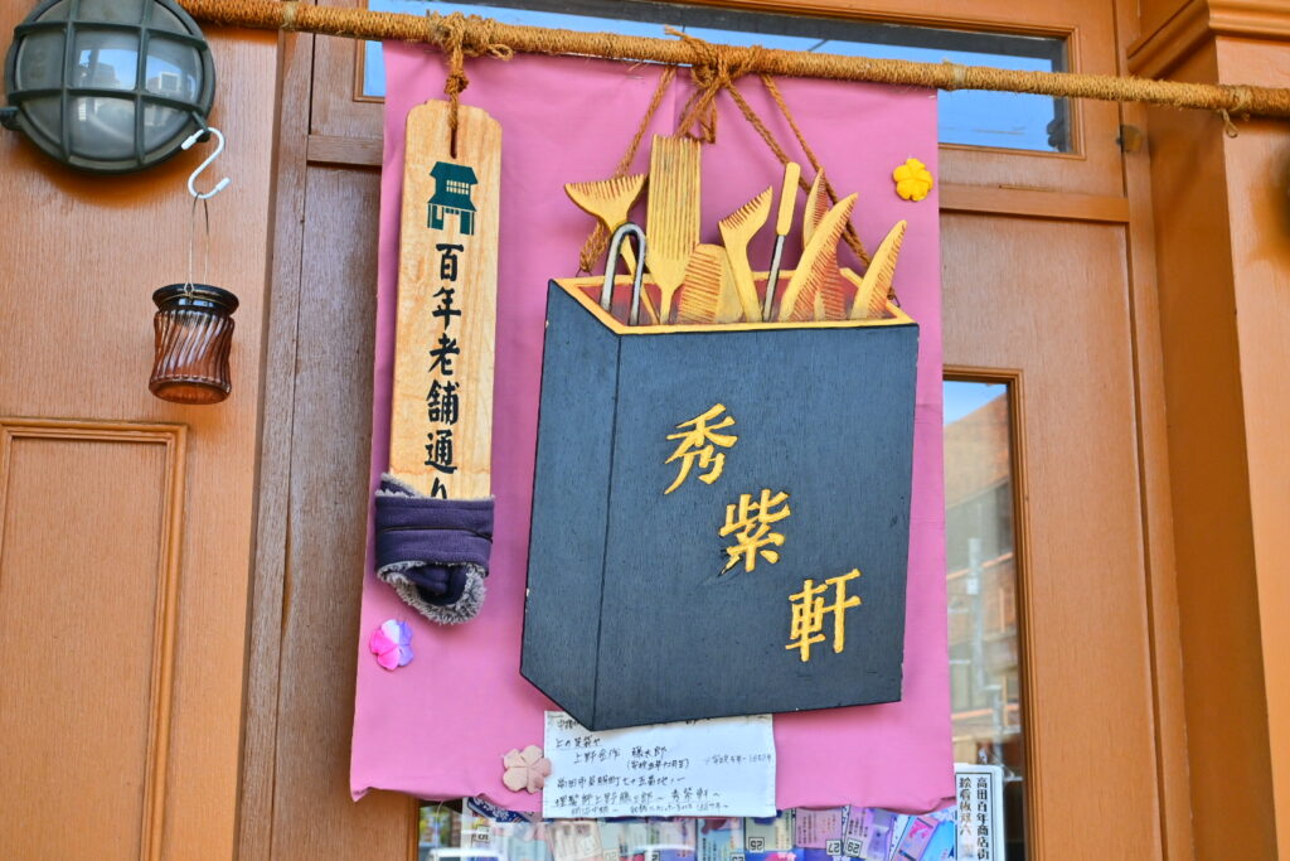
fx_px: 1639
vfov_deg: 29.4
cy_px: 430
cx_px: 645
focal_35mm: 46
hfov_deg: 43.0
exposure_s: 1/125
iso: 250
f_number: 8
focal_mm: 30.5
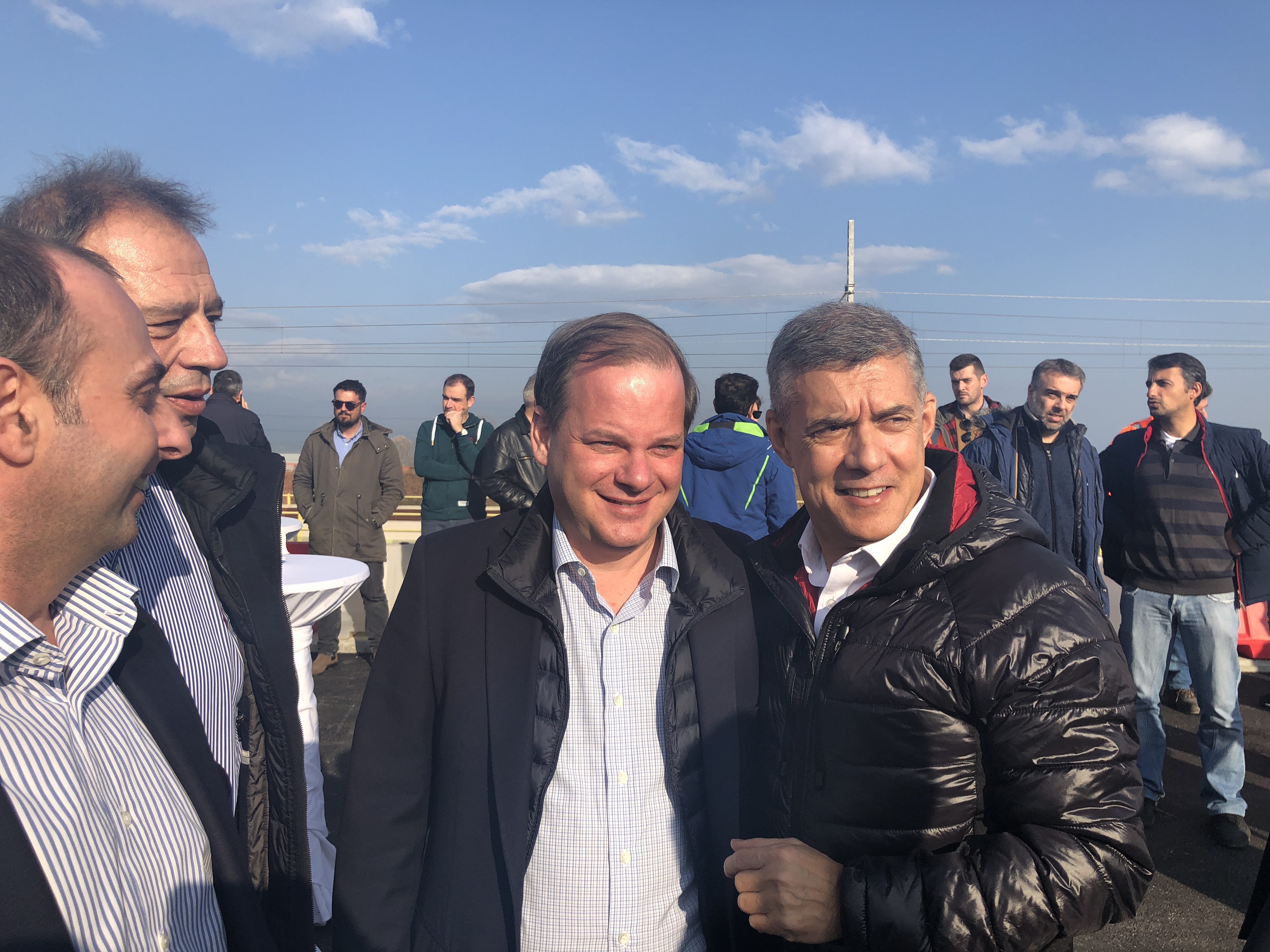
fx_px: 1027
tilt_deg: -0.2
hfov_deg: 63.4
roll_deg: +0.3
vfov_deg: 49.7
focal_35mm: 28
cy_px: 476
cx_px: 635
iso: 20
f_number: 1.8
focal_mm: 4
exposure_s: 1/1779
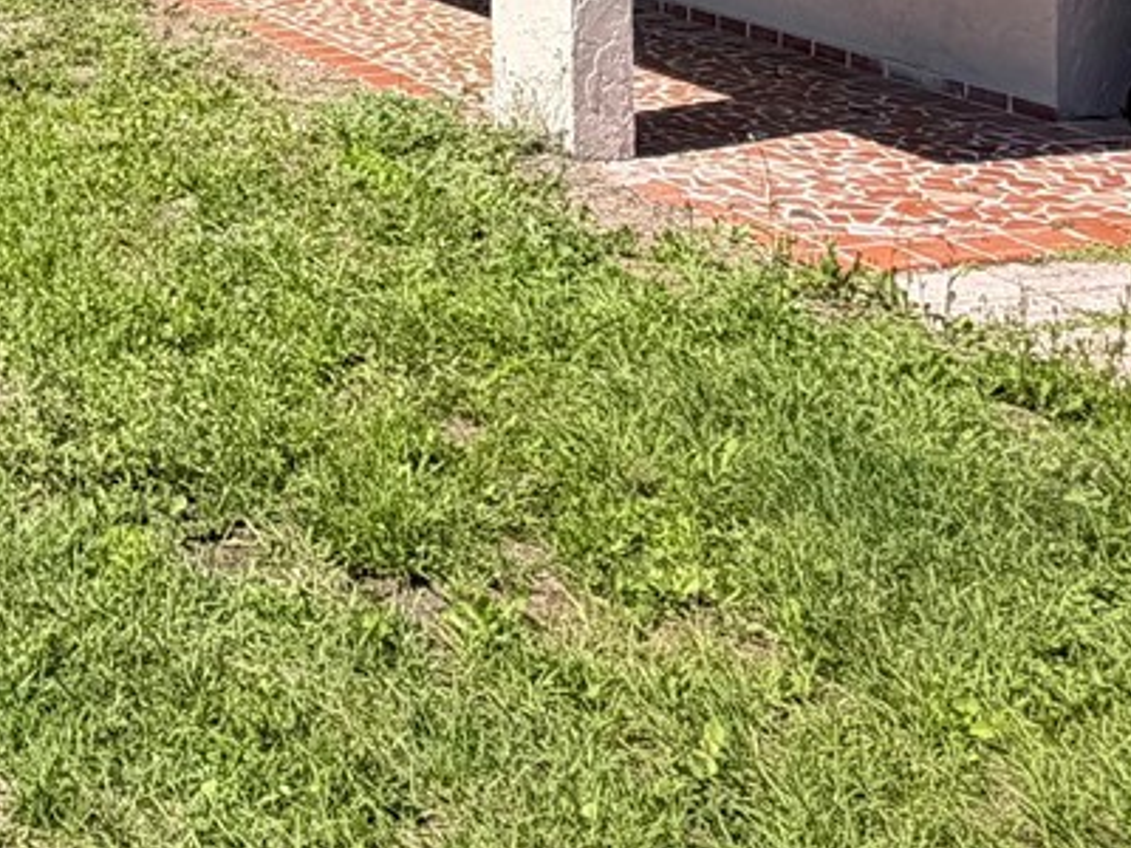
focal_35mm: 56
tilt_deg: -1.6
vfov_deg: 23.1
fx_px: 1830
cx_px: -283
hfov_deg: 28.9
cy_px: -257
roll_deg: +2.6
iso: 40
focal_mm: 2.22
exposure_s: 1/717
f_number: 2.2
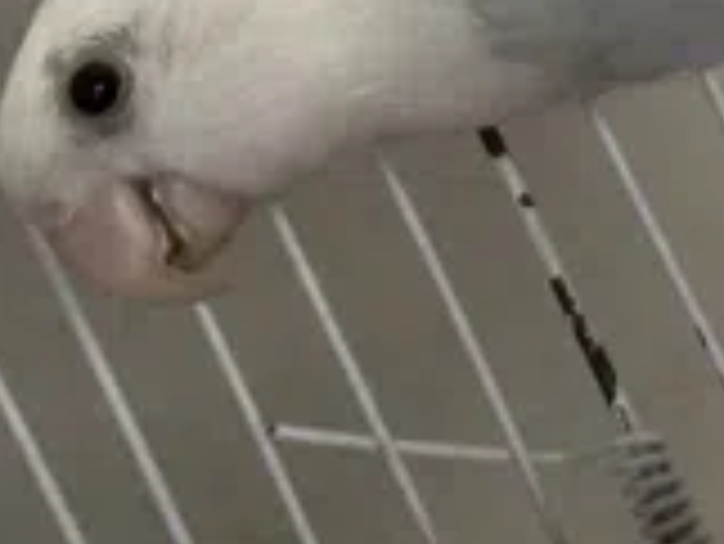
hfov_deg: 10.3
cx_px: 562
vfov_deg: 7.5
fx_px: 3998
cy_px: -459
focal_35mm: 191
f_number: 1.78
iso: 640
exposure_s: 1/30
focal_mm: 6.86
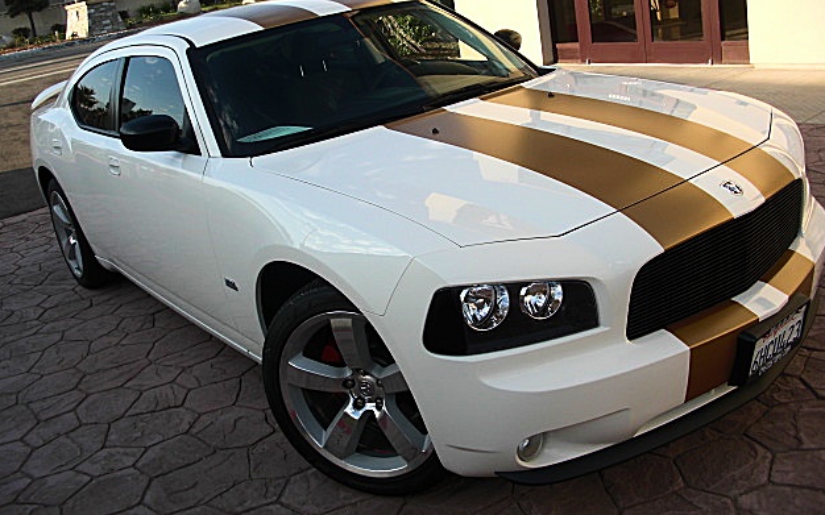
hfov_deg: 50.4
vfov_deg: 32.7
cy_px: 211
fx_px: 877
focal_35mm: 39
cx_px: 415
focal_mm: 6.3
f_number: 2.8
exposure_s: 1/400
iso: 50
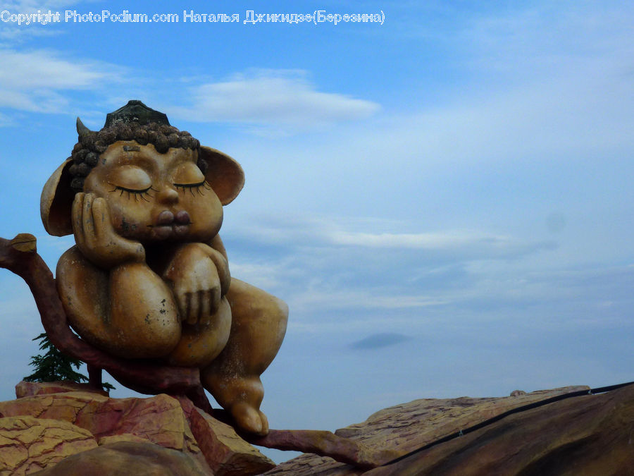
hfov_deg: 14.8
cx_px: 317
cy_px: 238
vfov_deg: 11.1
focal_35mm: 133
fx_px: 2436
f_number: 5.1
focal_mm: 21.7
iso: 100
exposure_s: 1/640
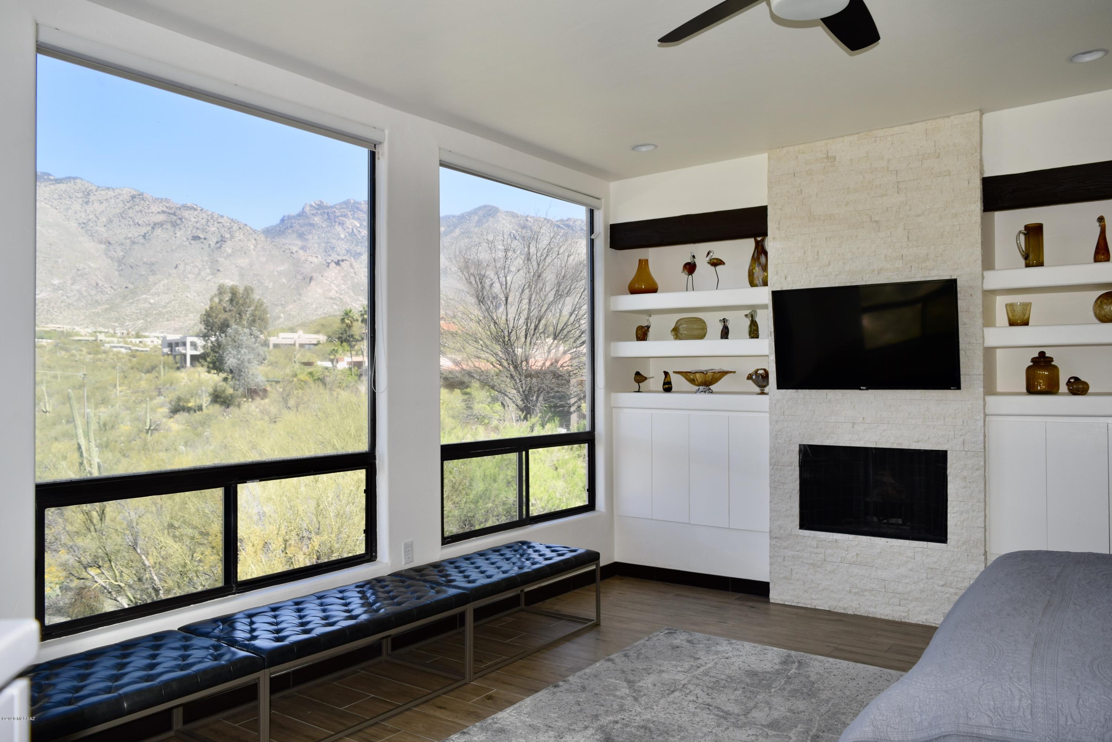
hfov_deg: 67.4
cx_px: 556
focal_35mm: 27
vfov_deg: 47.9
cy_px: 371
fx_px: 834
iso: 125
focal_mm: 18
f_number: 5.6
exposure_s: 1/125
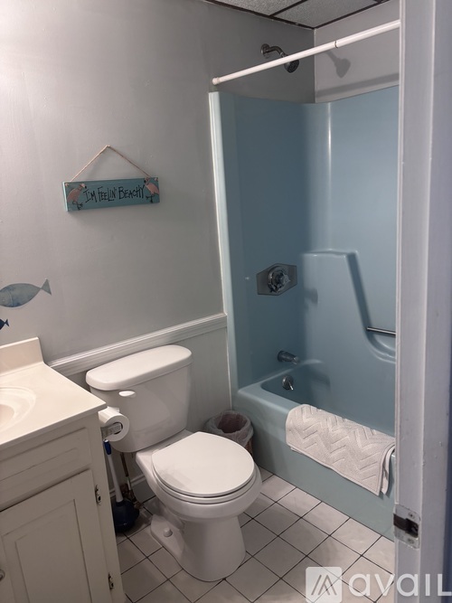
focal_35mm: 26
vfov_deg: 67.3
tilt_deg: -12.7
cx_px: 226
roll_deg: +3.9
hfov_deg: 53.0
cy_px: 302
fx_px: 453
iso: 160
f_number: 1.6
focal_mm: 5.96
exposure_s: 1/60
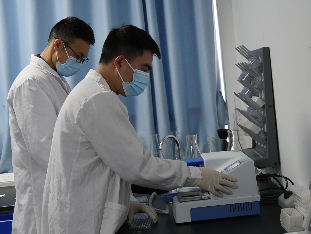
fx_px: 575
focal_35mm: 64
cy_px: 117
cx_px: 156
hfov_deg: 30.3
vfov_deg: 22.9
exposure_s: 1/80
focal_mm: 32
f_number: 4.4
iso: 1600
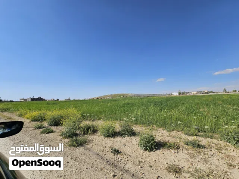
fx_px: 90
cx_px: 120
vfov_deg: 89.9
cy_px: 90
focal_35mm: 13
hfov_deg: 106.2
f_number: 2.2
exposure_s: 1/4385
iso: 50
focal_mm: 2.2
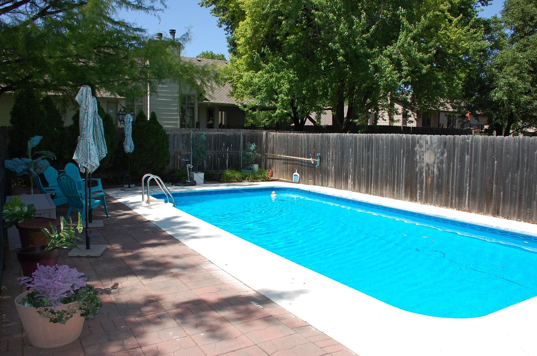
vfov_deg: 47.8
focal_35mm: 27
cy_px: 178
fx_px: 402
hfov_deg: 67.5
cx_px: 268
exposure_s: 1/500
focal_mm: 18
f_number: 7.1
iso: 200
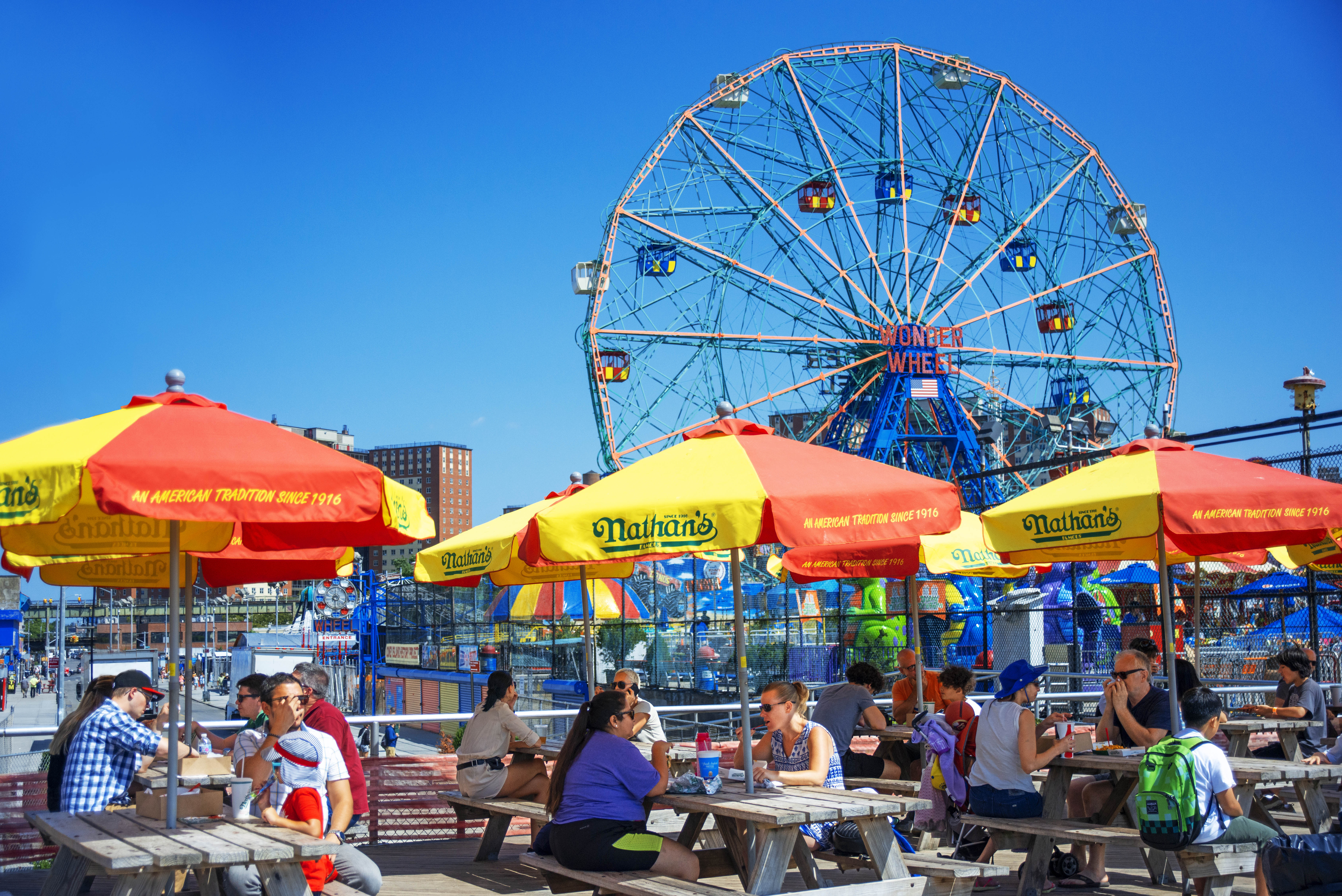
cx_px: 671
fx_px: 1715
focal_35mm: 46
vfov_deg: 29.3
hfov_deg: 42.7
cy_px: 448
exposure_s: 1/8000
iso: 640
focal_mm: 46
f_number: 4.5
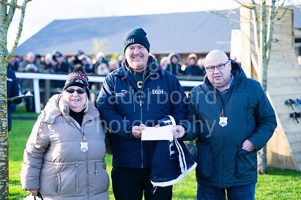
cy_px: 100
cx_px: 150
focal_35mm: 85
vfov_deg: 16.1
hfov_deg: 23.9
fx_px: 710
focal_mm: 85
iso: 320
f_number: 3.2
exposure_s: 1/640
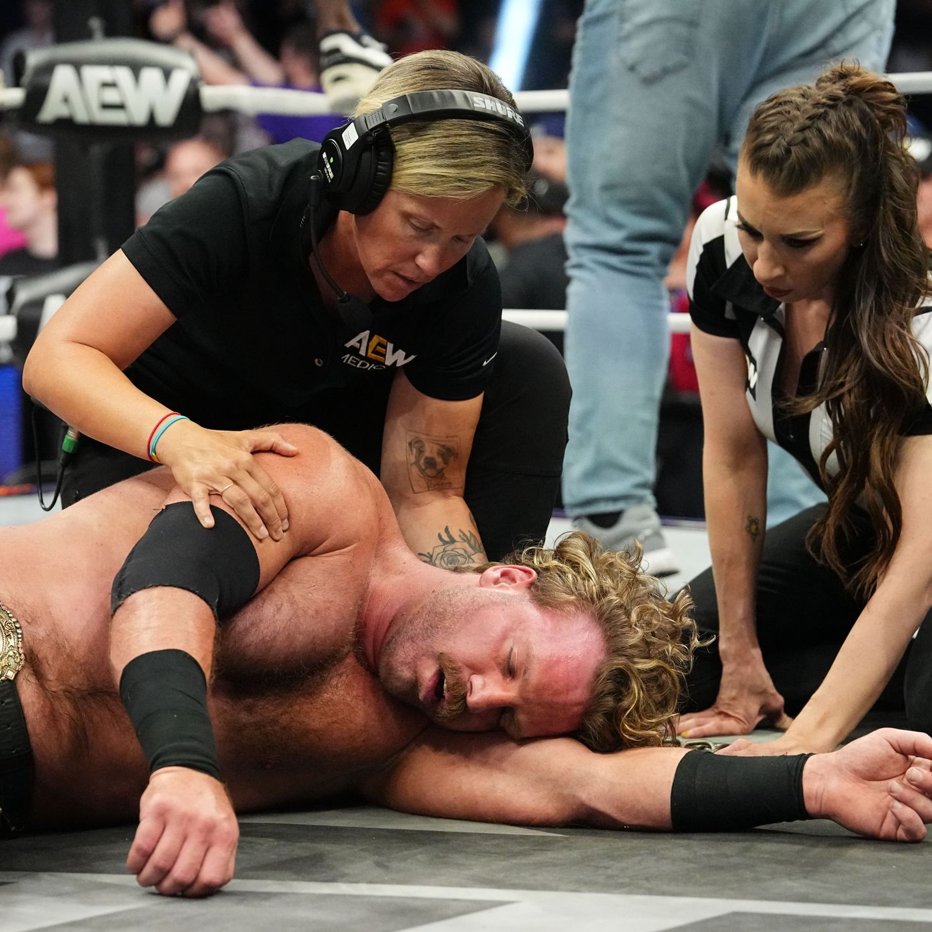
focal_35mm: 109
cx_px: 499
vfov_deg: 16.0
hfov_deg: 16.0
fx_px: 3320
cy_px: 466
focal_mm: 85
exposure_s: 1/1000
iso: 6400
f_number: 3.5
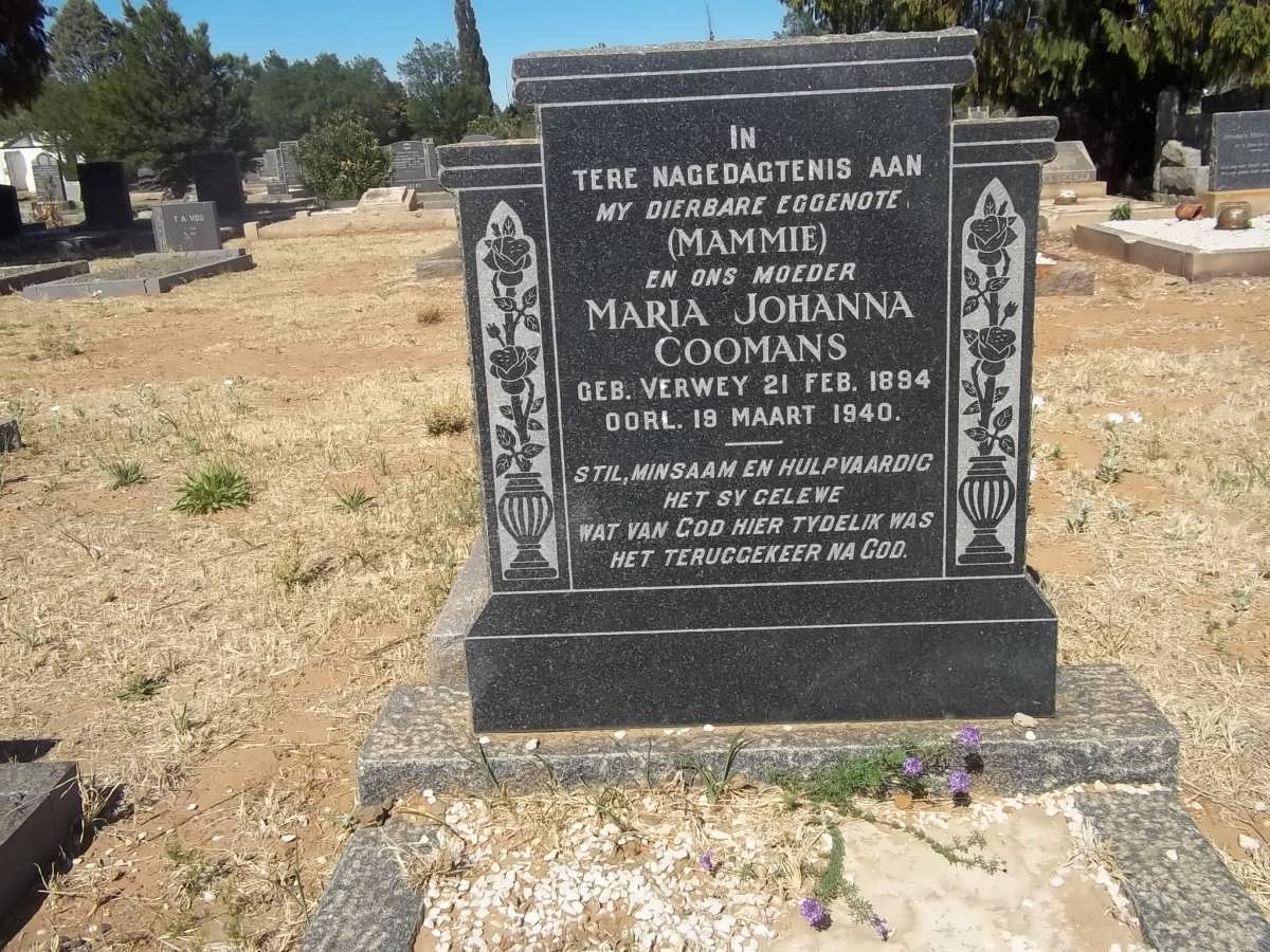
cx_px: 635
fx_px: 1174
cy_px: 476
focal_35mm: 32
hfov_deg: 56.8
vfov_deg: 44.2
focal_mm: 5.7
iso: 80
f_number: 5.5
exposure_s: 1/640
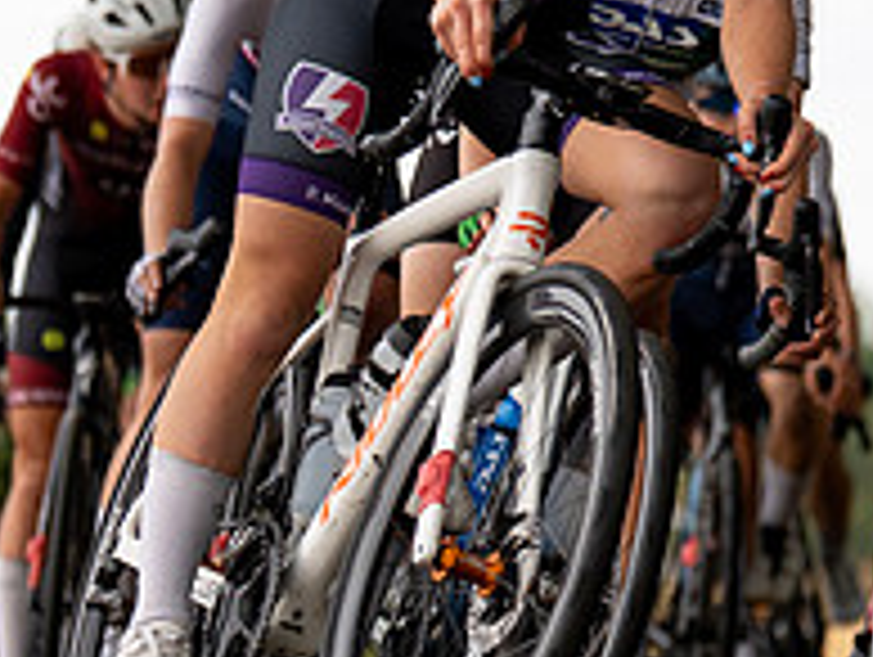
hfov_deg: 3.7
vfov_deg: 2.8
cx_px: -551
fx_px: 13509
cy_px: 199
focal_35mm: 535
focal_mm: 115
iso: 400
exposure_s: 1/1000
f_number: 2.8
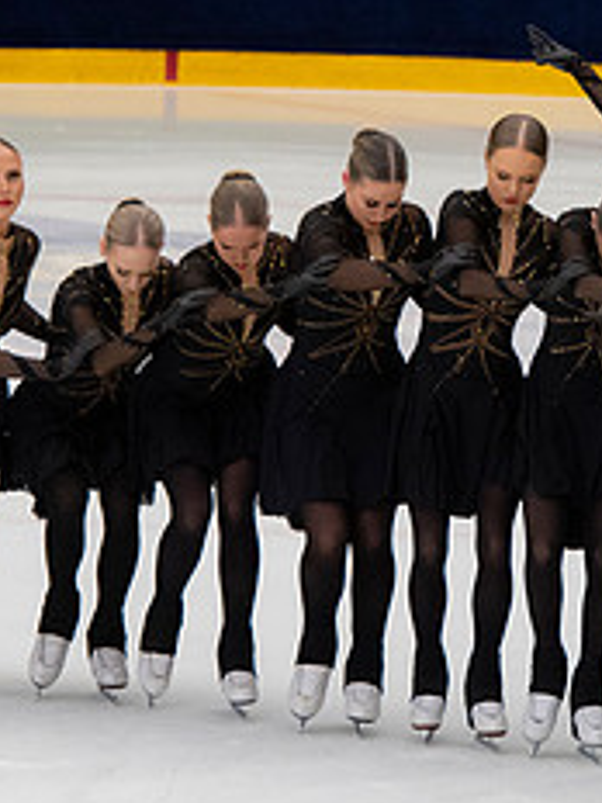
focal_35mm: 558
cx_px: 713
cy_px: 303
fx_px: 12939
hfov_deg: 2.7
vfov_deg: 3.6
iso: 1600
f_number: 5.6
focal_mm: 155
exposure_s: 1/320
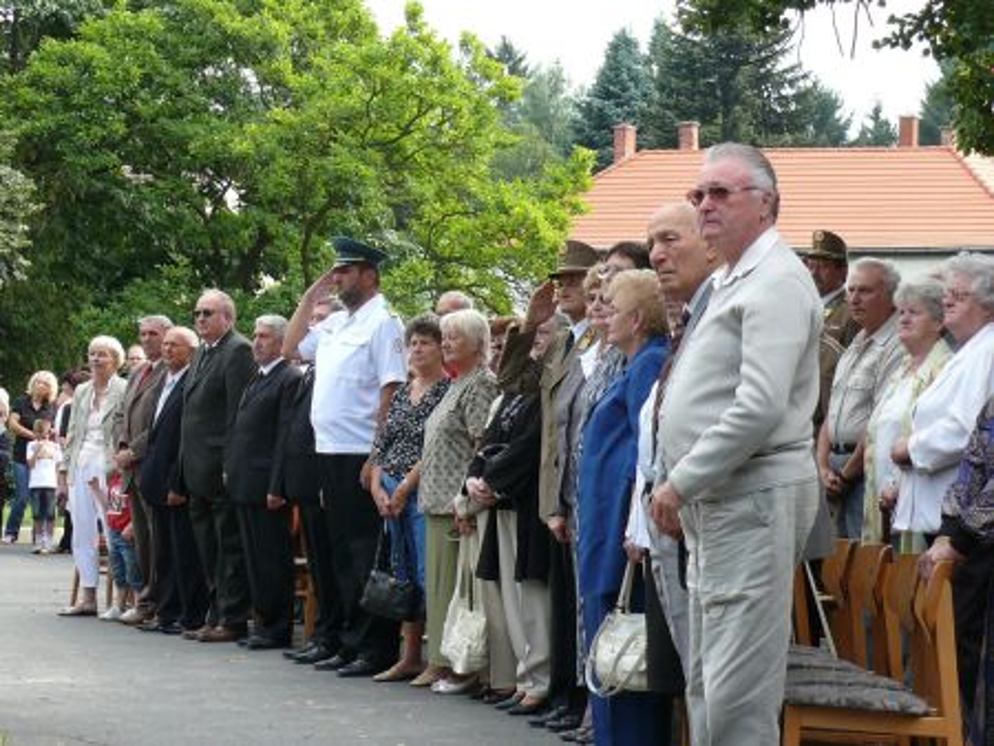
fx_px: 2729
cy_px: 373
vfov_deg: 15.6
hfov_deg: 20.6
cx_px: 497
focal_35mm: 95
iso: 100
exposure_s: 1/200
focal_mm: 12.9
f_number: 4
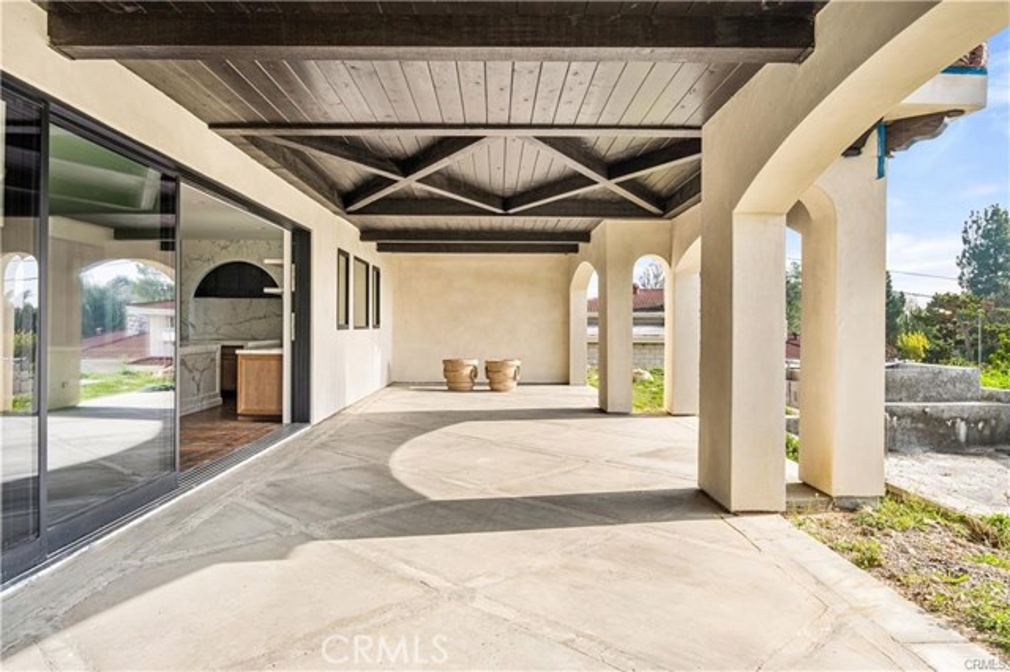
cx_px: 505
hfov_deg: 73.8
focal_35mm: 24
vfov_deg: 53.1
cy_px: 336
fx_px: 673
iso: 100
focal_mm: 24
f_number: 9
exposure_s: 1/80
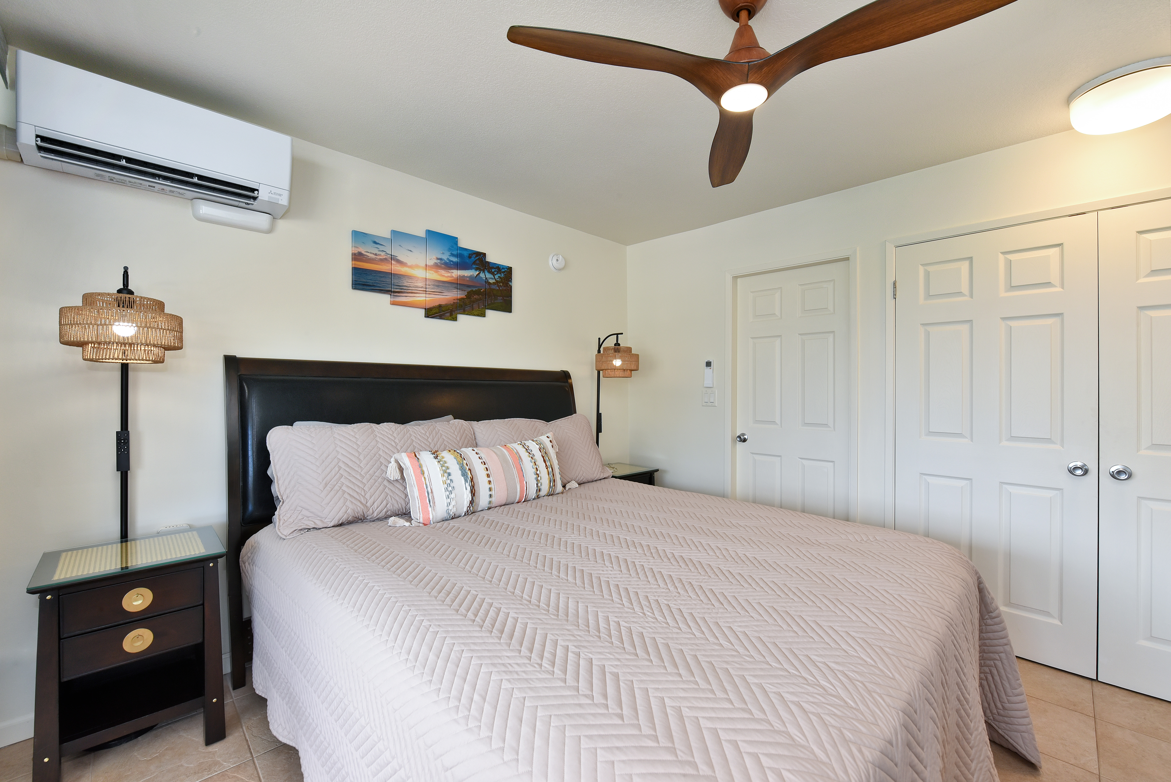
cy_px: 391
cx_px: 586
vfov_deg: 81.3
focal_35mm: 14
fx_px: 456
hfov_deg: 104.2
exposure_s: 1/60
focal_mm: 14
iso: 2800
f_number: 16
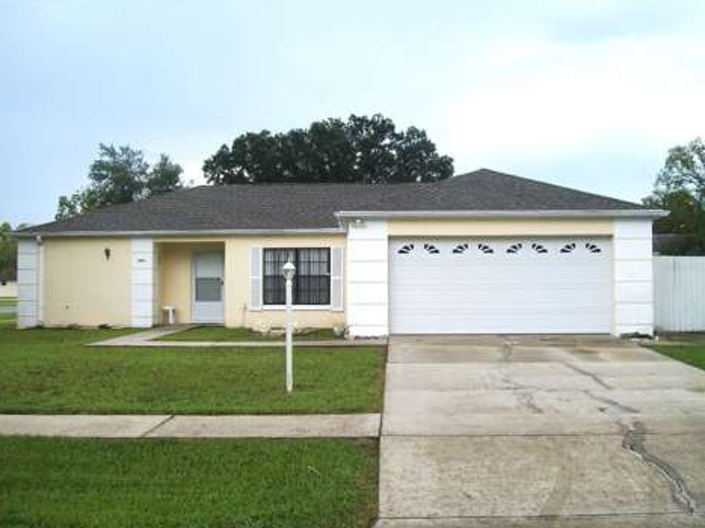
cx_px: 344
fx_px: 753
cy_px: 267
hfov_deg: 50.1
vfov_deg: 38.6
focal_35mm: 37
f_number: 2.7
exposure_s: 1/400
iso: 80
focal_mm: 6
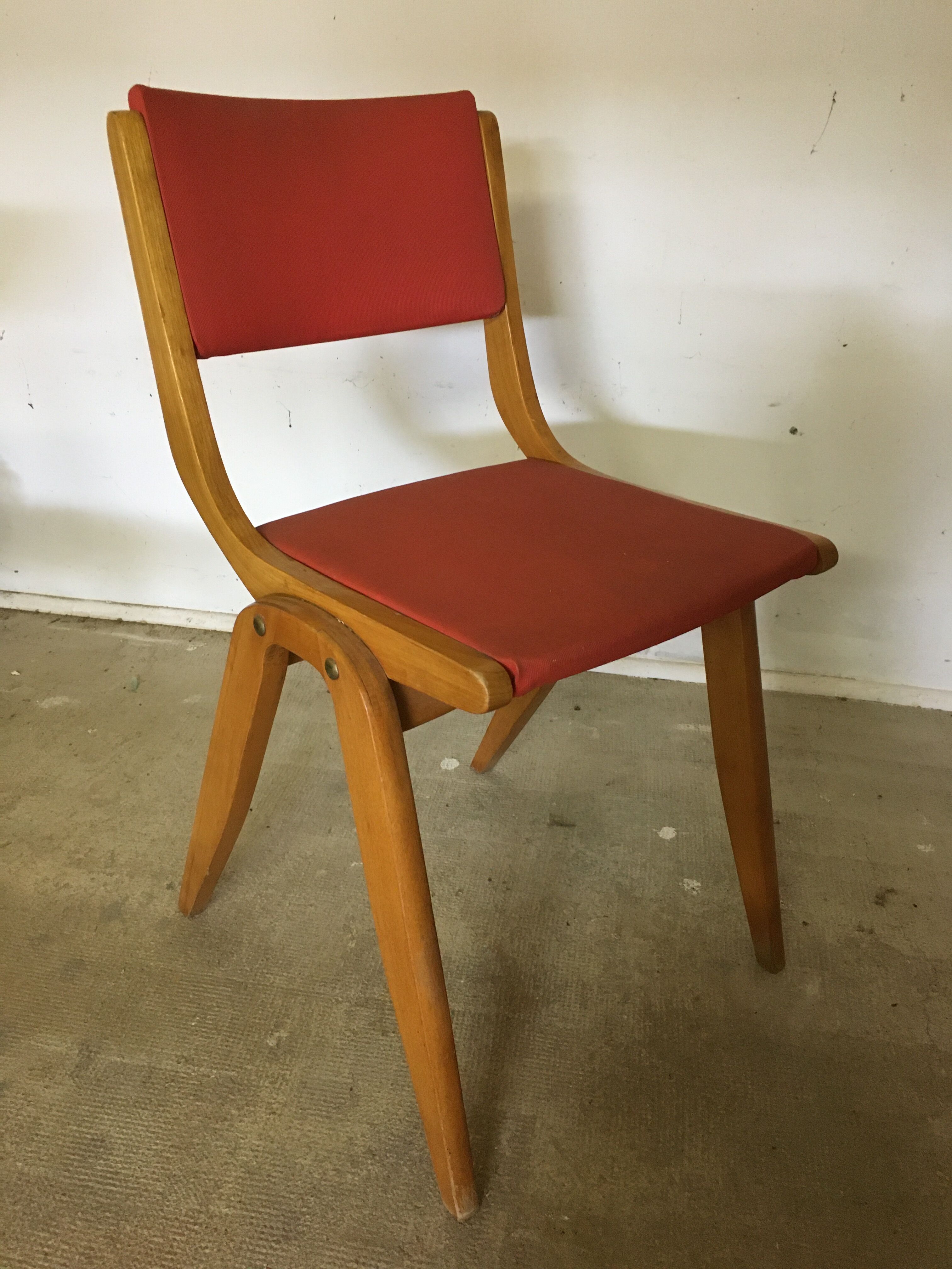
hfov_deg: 48.2
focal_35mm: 29
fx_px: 1063
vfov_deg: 61.7
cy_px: 634
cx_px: 476
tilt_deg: -25.6
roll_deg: -0.8
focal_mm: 4.15
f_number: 2.2
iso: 200
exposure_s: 1/25
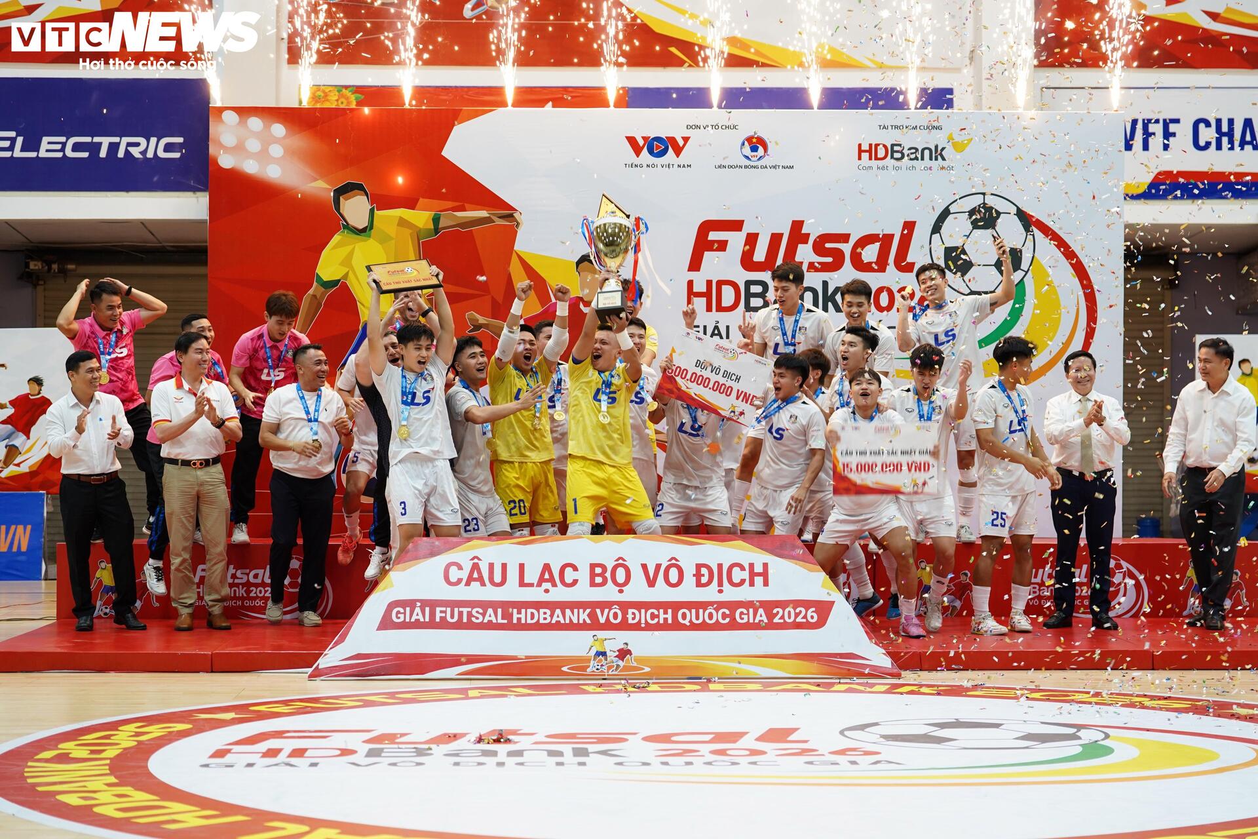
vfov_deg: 19.5
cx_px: 629
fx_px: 2446
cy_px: 420
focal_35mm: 70
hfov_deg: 28.8
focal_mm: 70
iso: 1000
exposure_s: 1/160
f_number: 2.8
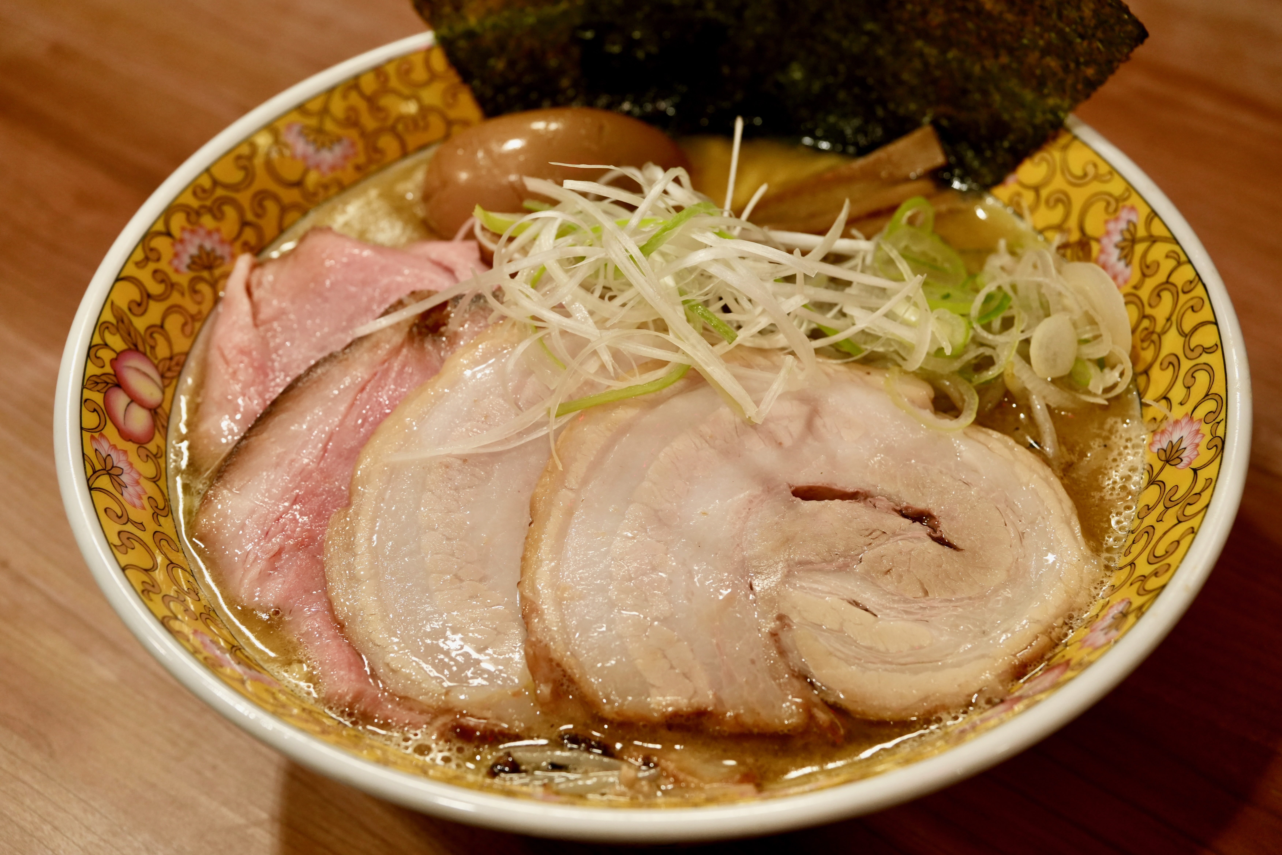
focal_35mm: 50
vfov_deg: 27.0
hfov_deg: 39.6
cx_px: 641
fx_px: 1780
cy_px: 428
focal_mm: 50
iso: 2000
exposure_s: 1/40
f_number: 7.1
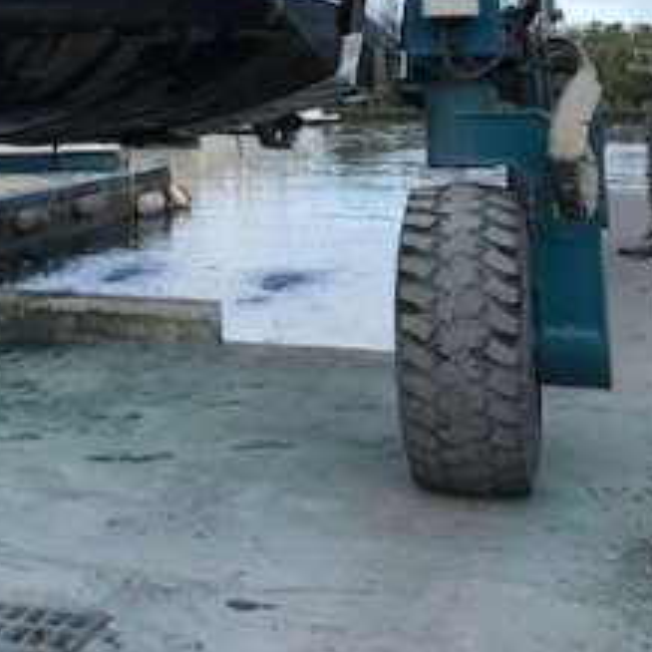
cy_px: -3
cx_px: 3
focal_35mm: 68
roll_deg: -0.5
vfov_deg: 24.2
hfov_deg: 24.2
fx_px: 1449
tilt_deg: +3.2
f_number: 1.8
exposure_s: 1/1294
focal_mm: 3.99
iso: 20
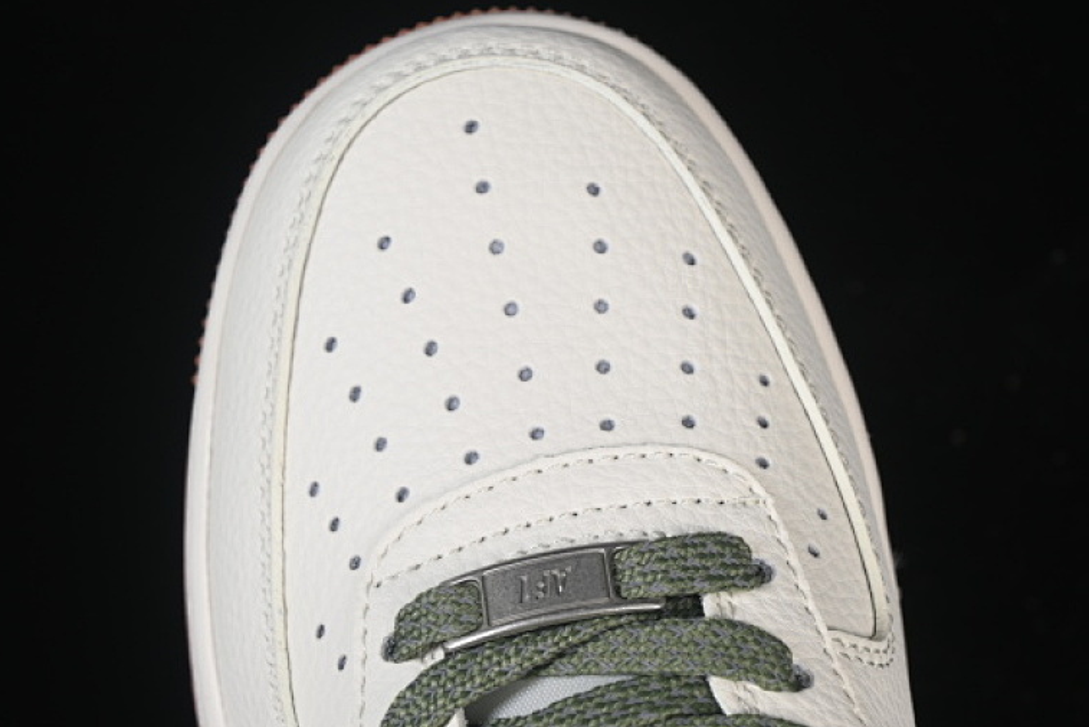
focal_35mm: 107
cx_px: 532
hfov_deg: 19.1
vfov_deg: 12.8
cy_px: 451
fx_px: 3237
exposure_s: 1/80
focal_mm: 50
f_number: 7.1
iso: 160
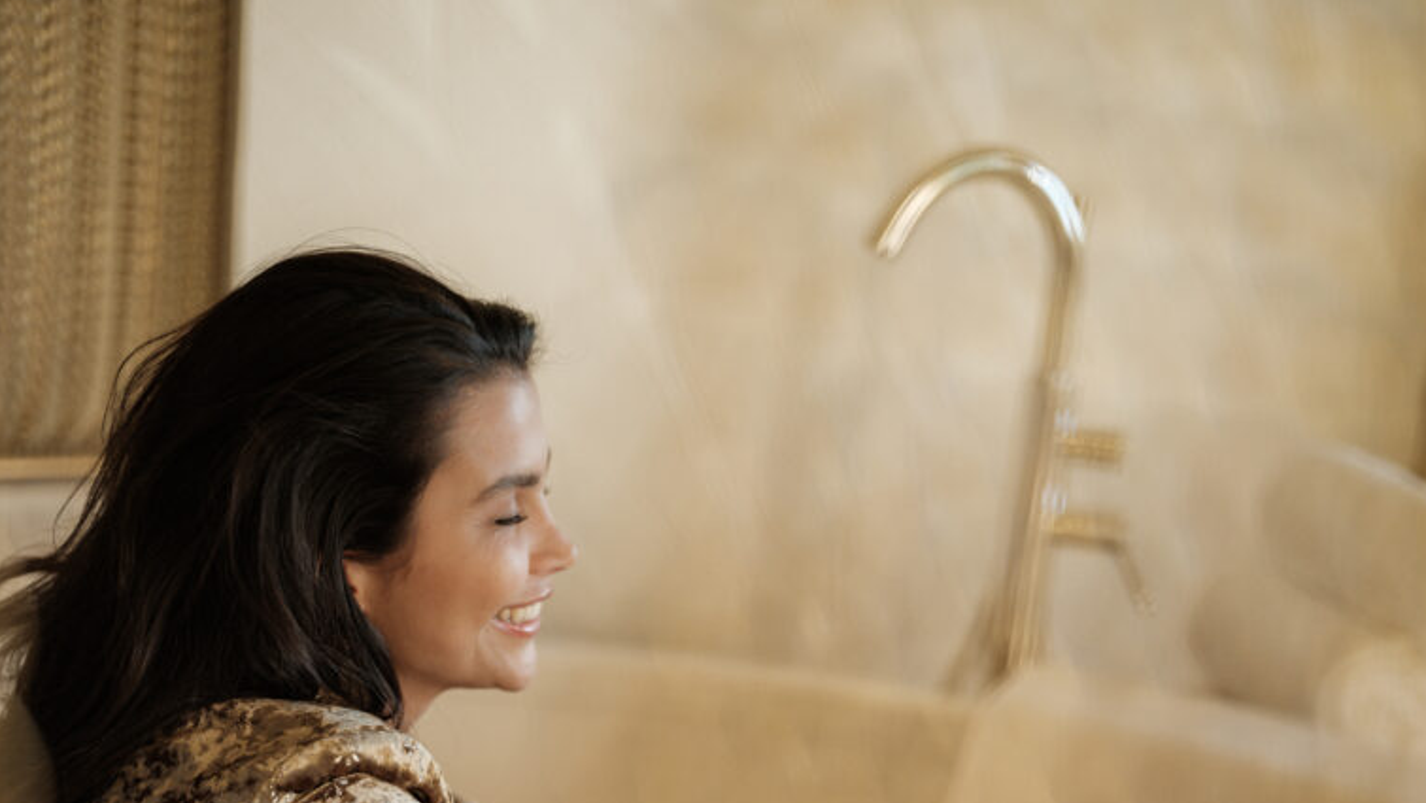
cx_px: 706
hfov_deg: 32.3
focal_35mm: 65
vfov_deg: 17.7
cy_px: 952
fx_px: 2458
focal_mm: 55
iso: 1250
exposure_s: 1/800
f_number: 1.7
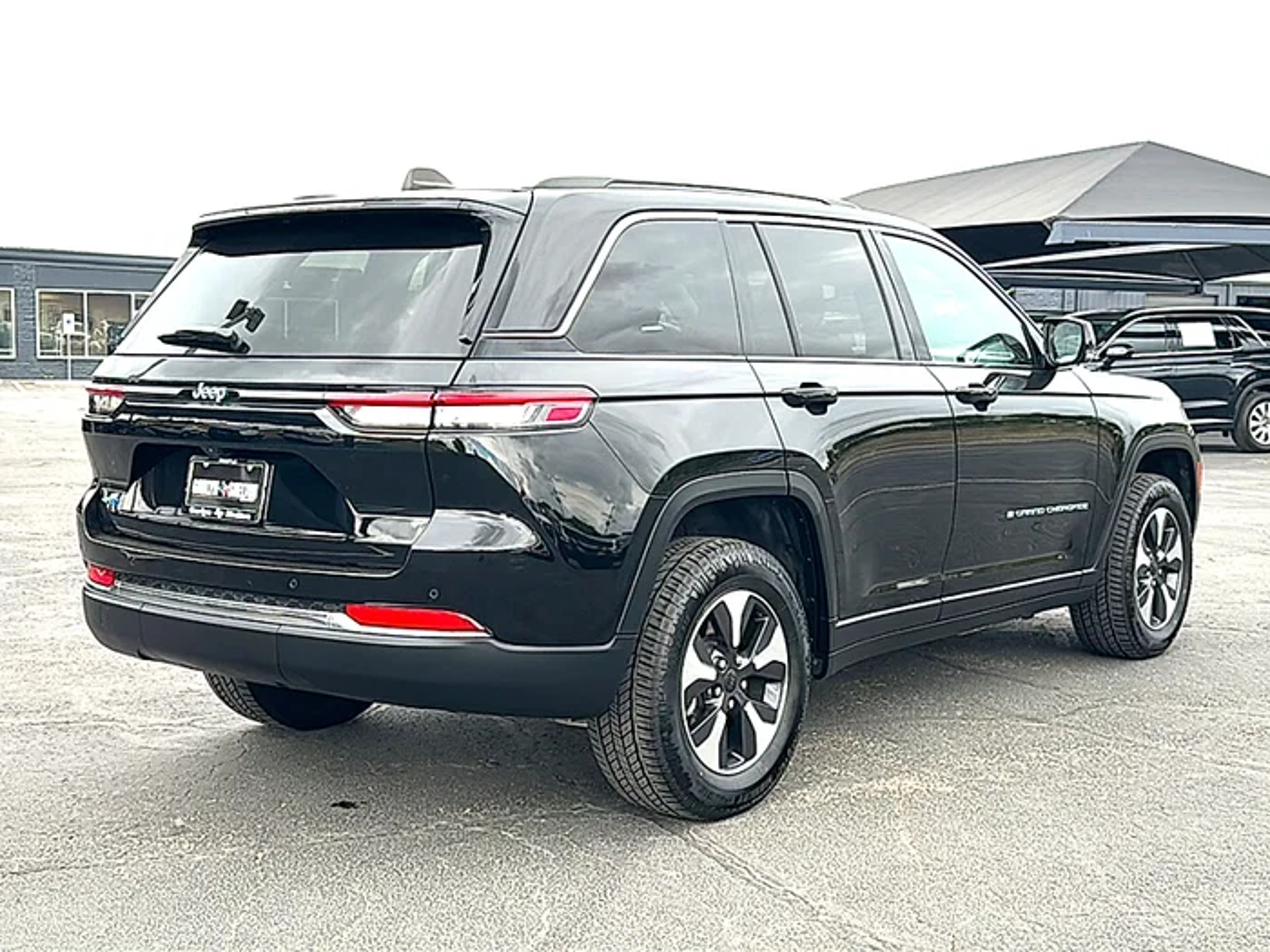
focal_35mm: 36
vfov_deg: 39.7
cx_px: 635
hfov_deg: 51.4
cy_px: 476
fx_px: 1321
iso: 80
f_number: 1.78
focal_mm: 6.86
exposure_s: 1/686
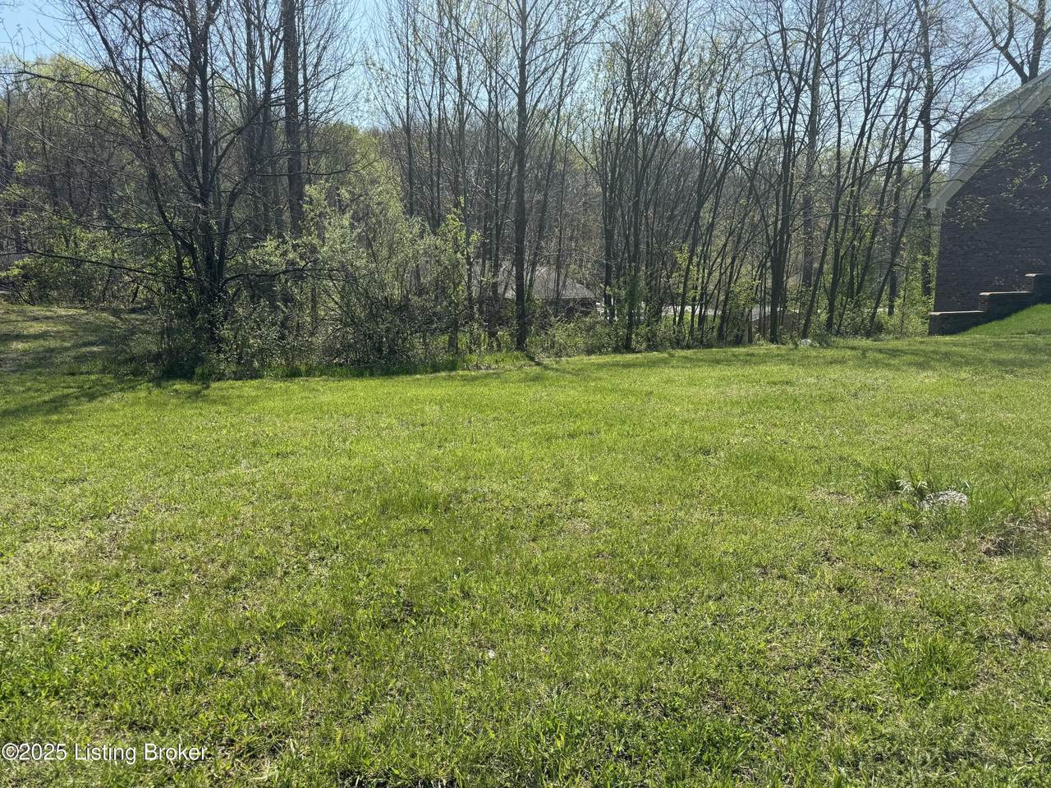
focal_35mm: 24
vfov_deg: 56.8
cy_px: 394
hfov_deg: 71.6
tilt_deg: -10.0
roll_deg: +0.3
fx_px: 729
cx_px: 526
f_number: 1.78
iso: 80
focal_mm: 6.76
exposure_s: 1/3096
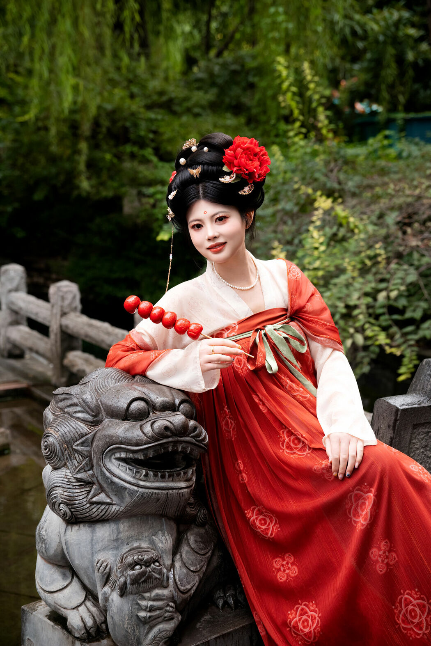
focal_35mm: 61
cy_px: 323
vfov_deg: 32.9
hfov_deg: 22.3
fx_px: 1095
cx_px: 216
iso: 800
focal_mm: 61
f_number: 4
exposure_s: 1/160
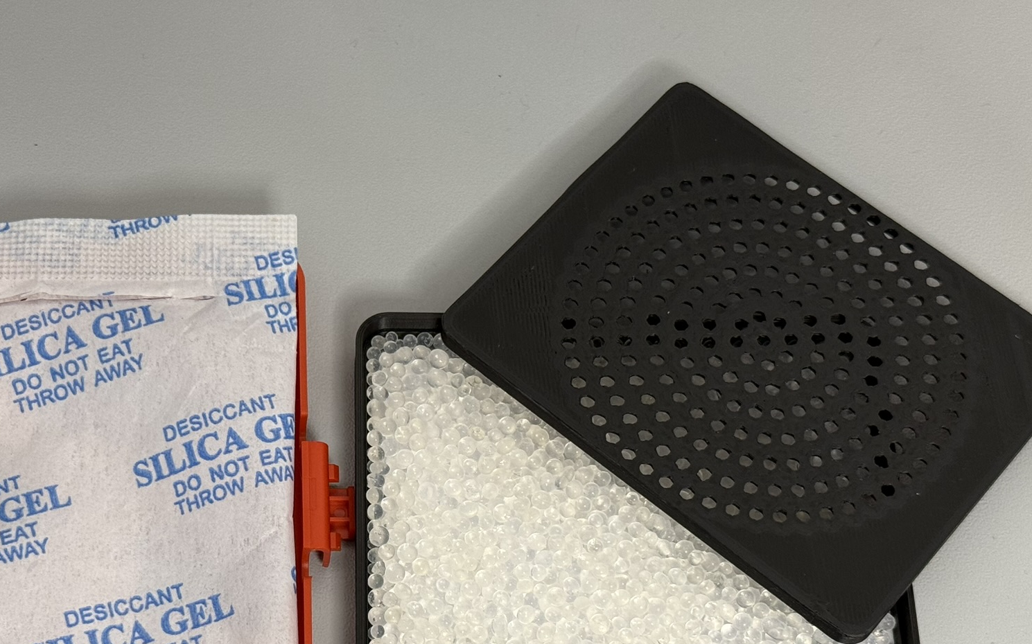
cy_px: 460
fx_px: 1968
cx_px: 394
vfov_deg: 18.5
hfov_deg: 29.3
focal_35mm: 70
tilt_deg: -65.3
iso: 125
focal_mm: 6.76
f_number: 1.78
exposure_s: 1/60
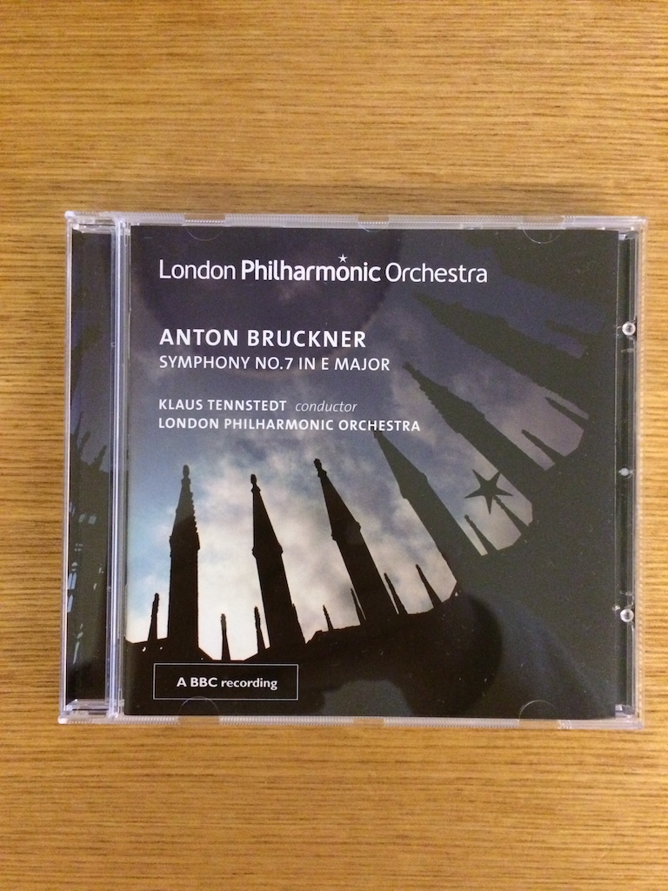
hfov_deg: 46.8
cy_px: 446
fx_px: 772
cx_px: 334
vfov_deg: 60.0
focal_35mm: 30
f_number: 2.2
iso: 640
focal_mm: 4.12
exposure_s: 1/17
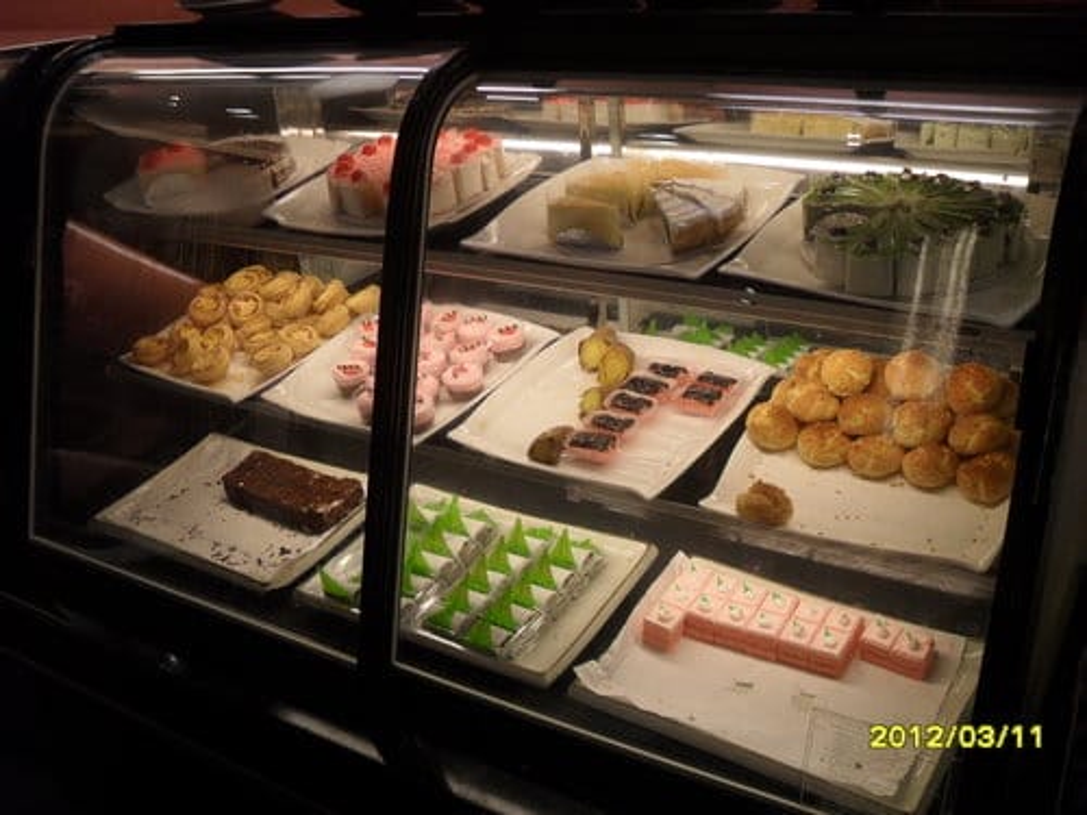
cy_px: 408
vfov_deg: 40.7
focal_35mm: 35
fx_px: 1099
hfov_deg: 52.6
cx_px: 544
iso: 100
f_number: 2.8
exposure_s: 1/60
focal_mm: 6.2
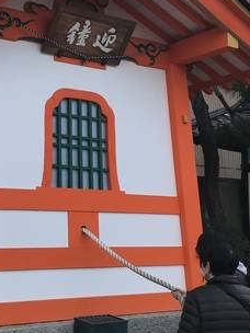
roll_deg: +0.5
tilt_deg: +12.0
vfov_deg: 32.6
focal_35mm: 59
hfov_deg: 24.5
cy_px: 126
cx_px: 56
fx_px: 568
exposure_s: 1/1168
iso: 20
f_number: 1.8
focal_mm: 3.99
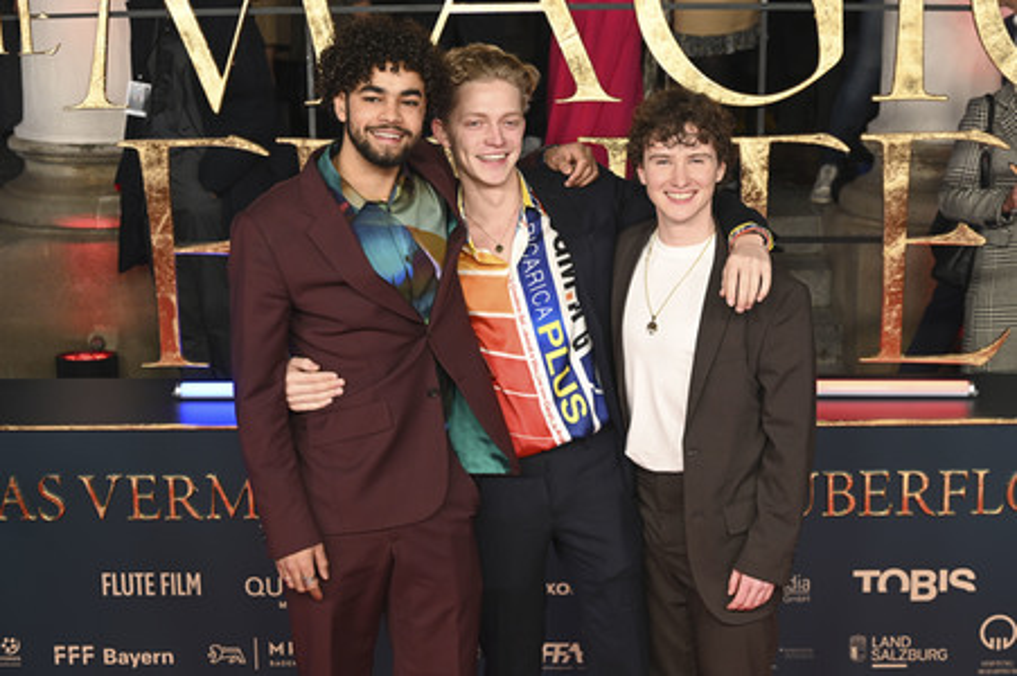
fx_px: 1609
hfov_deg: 35.1
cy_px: 338
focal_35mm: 57
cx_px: 508
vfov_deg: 23.7
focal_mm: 57
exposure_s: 1/125
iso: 640
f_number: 5.6
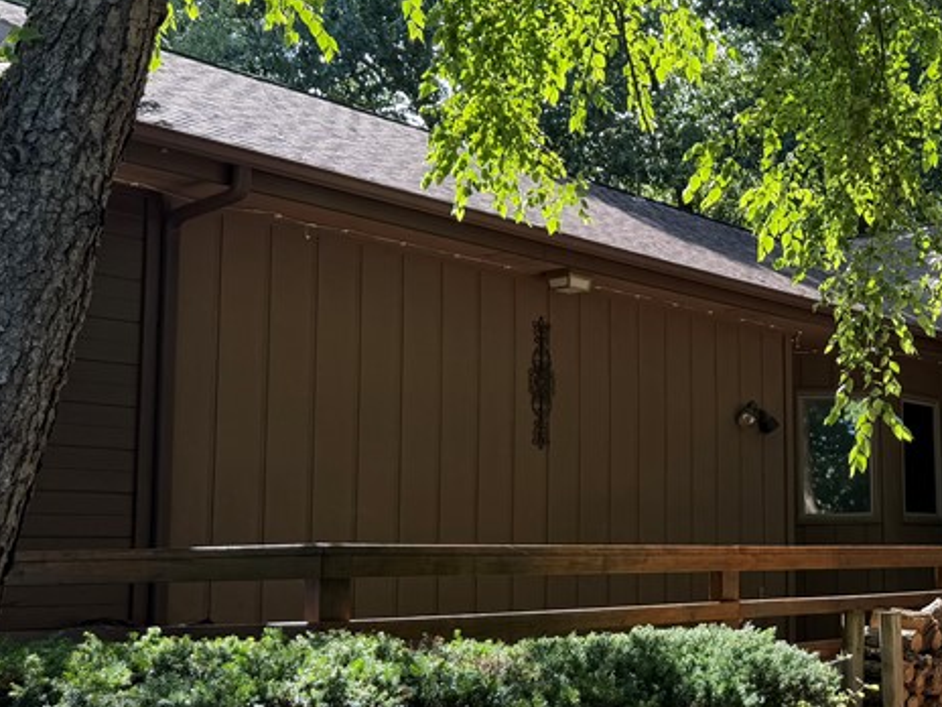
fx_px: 1442
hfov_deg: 33.2
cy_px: 392
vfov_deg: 27.5
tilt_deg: +7.2
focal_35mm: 53
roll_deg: +2.1
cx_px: 936
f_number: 1.78
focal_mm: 6.76
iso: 80
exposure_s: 1/559
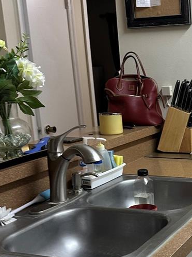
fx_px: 429
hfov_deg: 23.9
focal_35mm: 58
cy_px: 167
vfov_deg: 33.0
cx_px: 200
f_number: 1.78
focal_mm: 6.86
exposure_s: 1/60
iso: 160
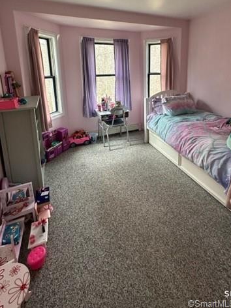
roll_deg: +1.0
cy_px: 101
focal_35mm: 19
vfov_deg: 81.6
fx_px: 169
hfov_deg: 68.6
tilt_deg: -10.9
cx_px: 125
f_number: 2.2
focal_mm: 2.22
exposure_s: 1/120
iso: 200
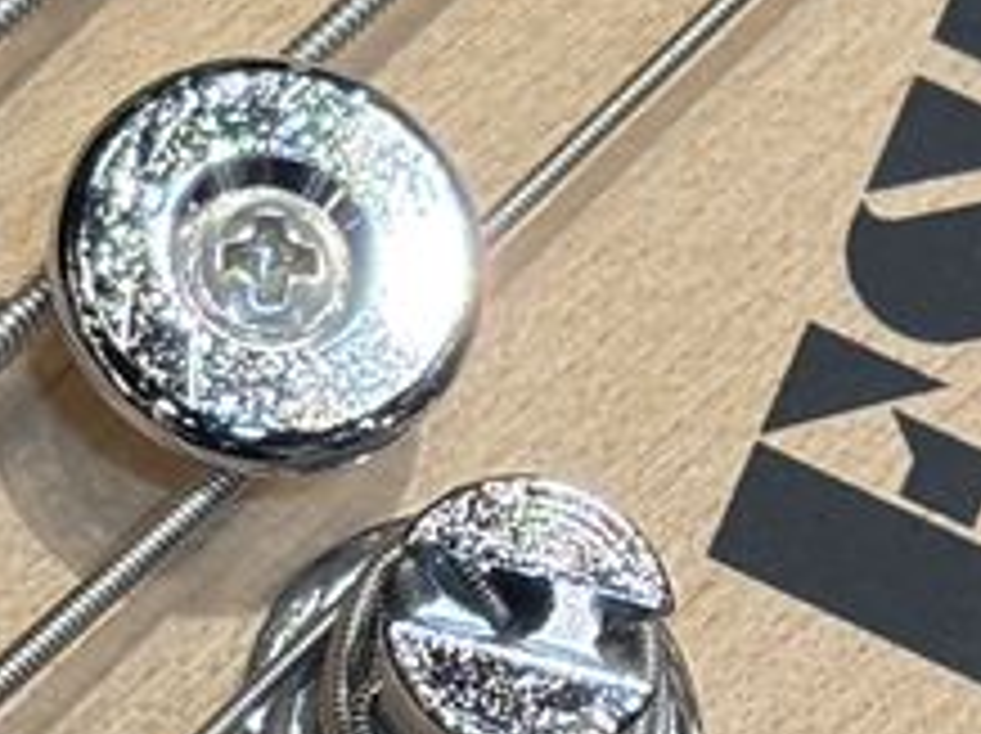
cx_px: 207
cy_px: -275
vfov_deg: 4.8
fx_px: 8662
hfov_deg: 6.5
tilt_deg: -61.3
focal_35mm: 306
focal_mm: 5.96
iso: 40
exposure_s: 1/60
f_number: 1.6
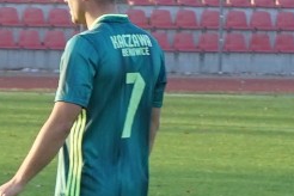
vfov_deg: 4.0
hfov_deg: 6.0
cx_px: 74
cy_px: 229
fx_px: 2793
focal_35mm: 342
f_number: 5.6
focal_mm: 55
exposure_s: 1/100
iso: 100
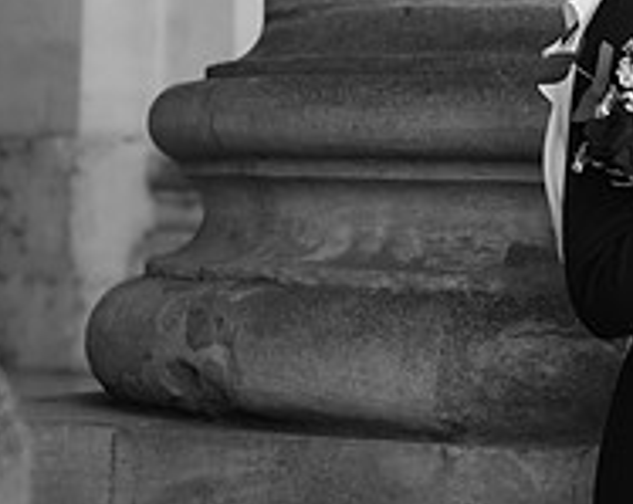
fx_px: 3273
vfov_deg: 8.8
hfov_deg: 11.0
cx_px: 552
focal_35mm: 175
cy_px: 51
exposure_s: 1/800
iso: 200
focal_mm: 40
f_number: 2.8
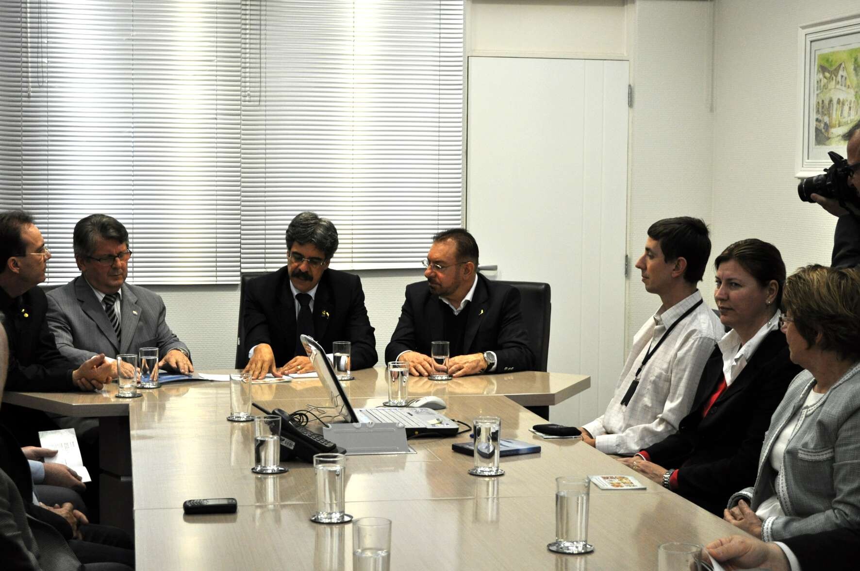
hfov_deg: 35.1
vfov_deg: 23.7
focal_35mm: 57
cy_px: 286
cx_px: 430
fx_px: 1360
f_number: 5
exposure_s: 1/60
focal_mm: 38
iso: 800
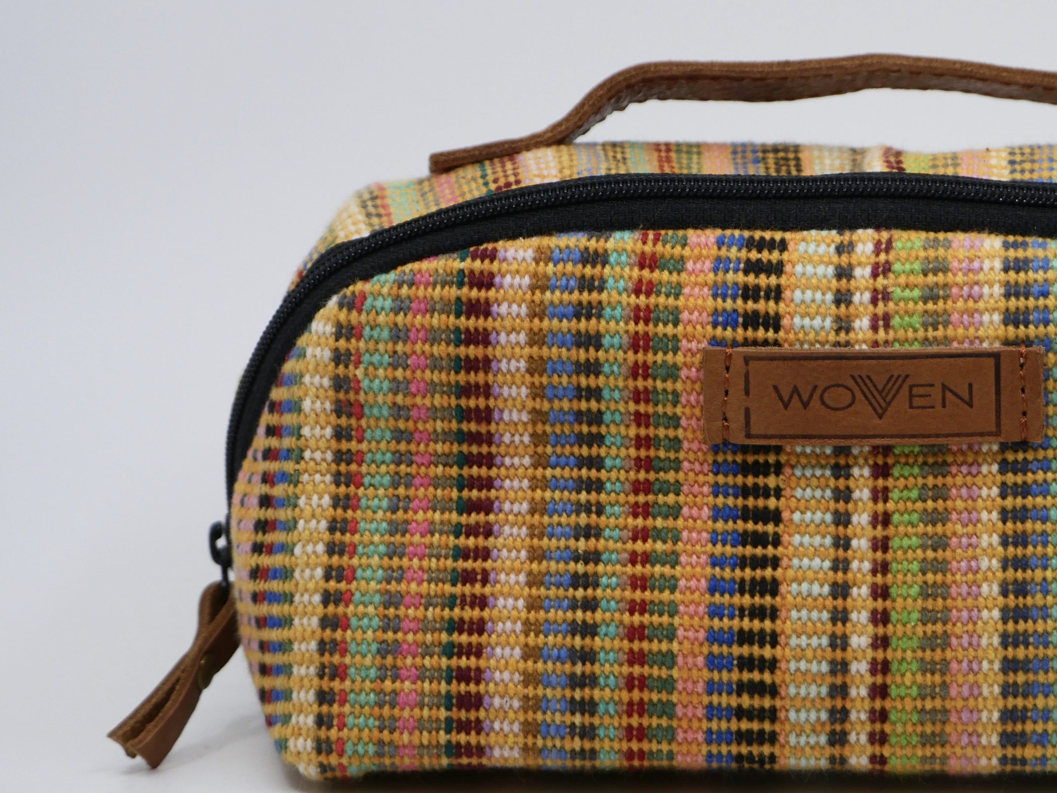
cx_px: 851
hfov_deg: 5.8
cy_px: 407
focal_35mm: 344
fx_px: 10505
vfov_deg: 4.3
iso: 200
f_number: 5.1
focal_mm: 100
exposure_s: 1/250
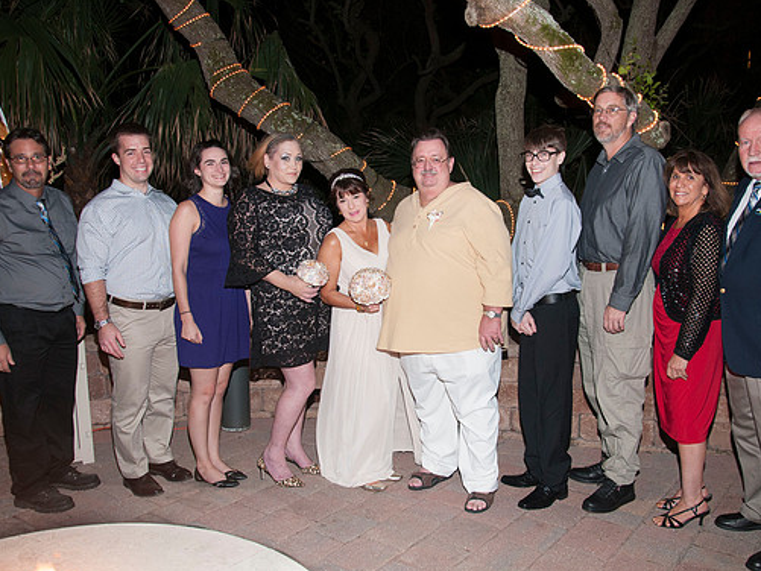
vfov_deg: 46.8
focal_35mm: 30
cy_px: 288
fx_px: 660
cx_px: 416
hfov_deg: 59.8
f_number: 5.6
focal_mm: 18
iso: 400
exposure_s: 1/30
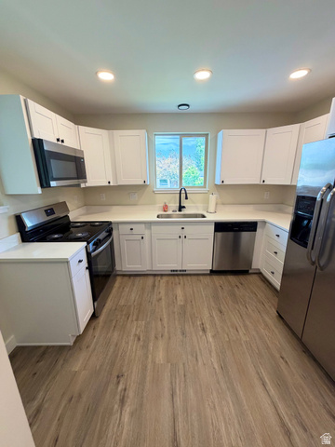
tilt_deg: -13.6
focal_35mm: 14
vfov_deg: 102.1
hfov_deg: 85.7
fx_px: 181
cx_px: 168
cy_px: 224
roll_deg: +0.6
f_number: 2.2
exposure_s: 1/120
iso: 160
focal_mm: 2.22
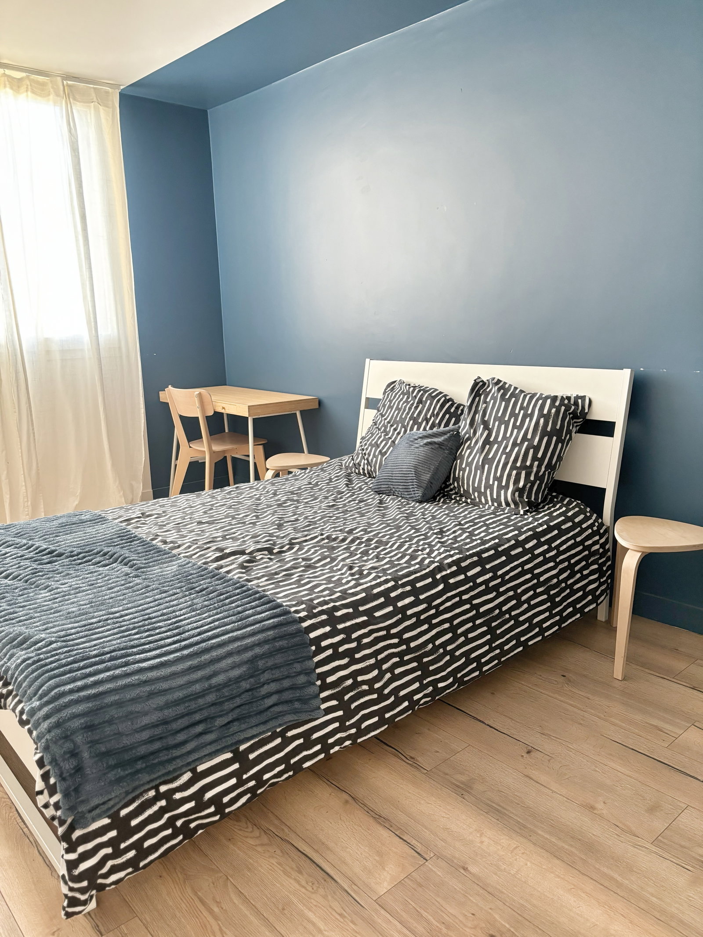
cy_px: 468
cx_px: 352
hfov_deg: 53.1
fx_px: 704
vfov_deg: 67.3
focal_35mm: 26
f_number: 1.6
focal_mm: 5.96
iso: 250
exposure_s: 1/50
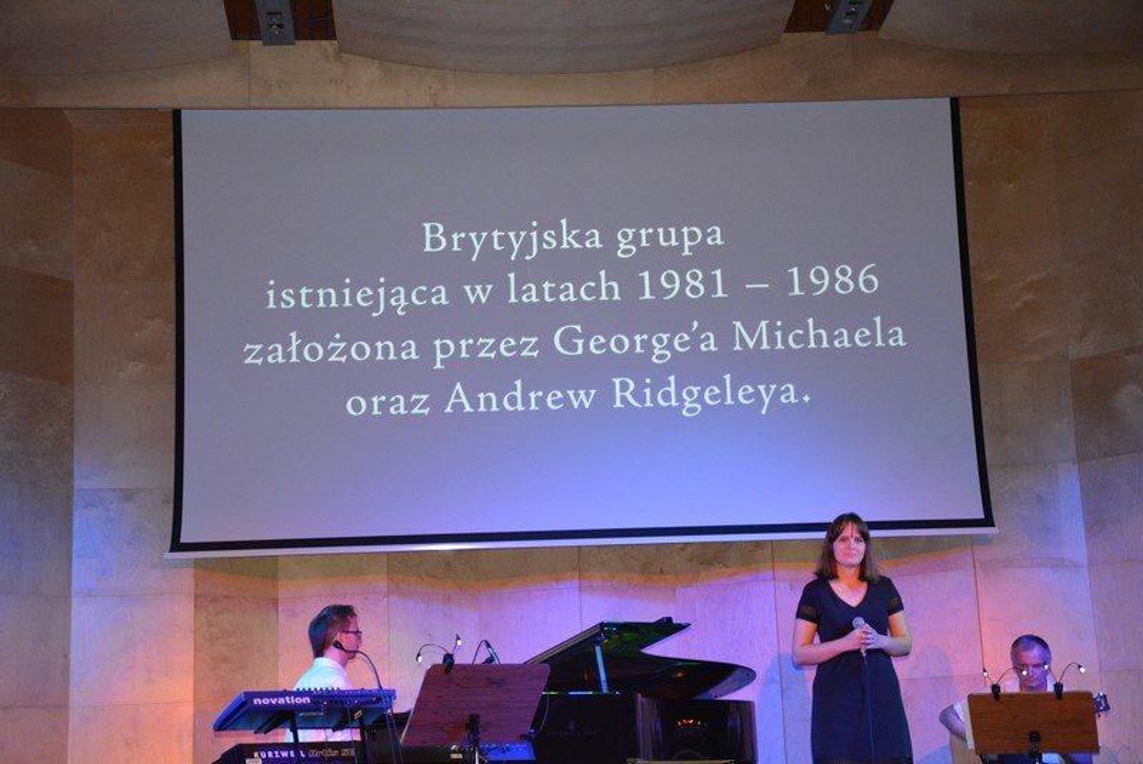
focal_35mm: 68
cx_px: 572
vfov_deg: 20.2
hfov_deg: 29.8
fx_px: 2145
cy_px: 382
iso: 3200
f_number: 4.8
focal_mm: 45
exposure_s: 1/60
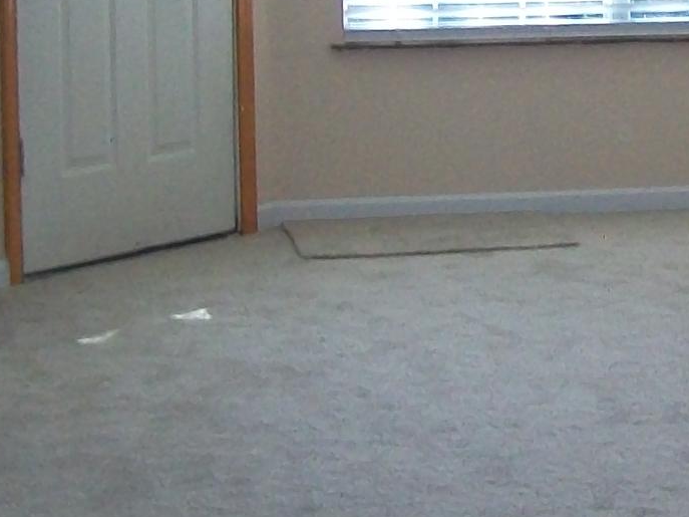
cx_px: 1069
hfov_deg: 13.9
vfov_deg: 11.2
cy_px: 65
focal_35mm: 132
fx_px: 2627
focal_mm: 6.1
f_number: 2.7
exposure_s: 1/80
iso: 160
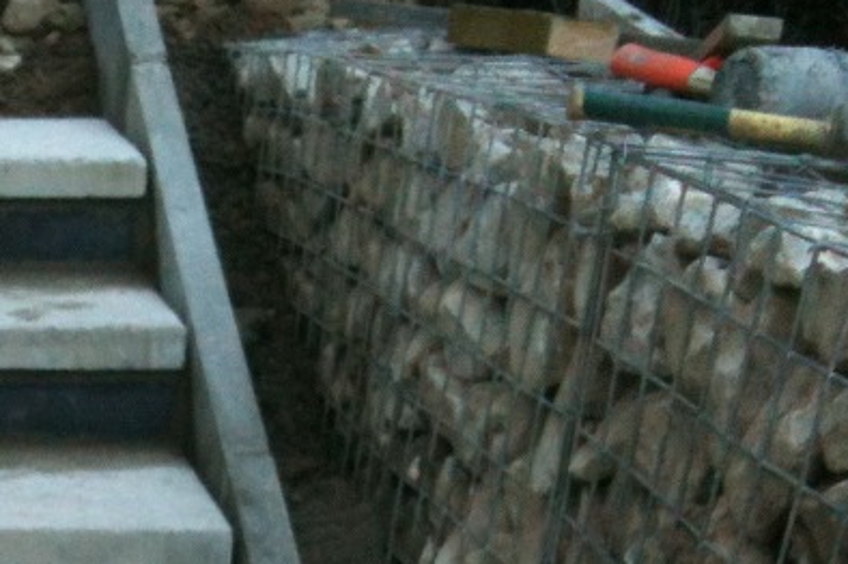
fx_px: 2612
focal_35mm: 111
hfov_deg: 17.0
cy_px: 852
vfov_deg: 11.8
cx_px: -362
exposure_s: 1/40
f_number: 2.8
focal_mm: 3.85
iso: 80
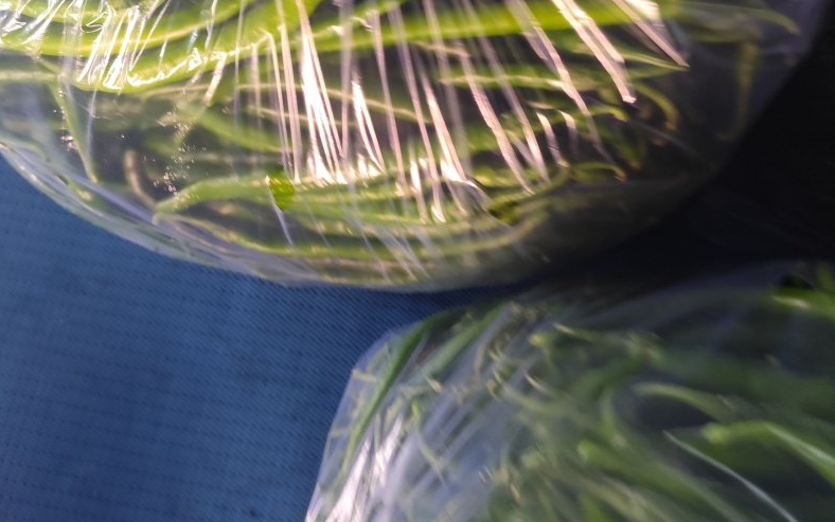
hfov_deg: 58.1
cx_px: 419
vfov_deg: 37.9
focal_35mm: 33
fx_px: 751
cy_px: 167
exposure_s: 1/25
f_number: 1.65
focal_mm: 6.14
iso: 1000
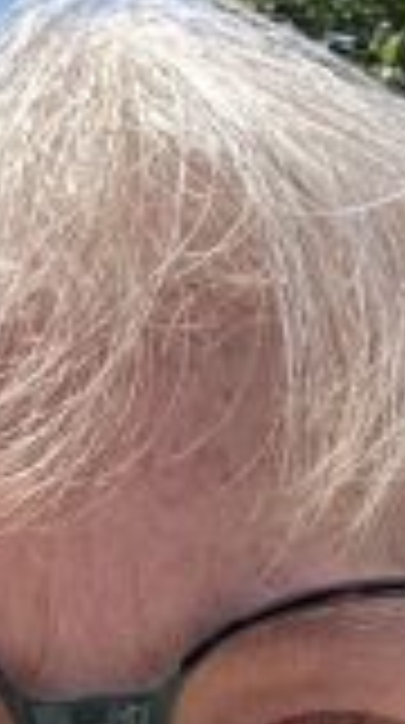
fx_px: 2340
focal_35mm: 122
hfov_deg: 9.9
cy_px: 1048
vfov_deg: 16.3
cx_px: 117
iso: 25
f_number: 1.9
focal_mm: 2.69
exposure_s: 1/496
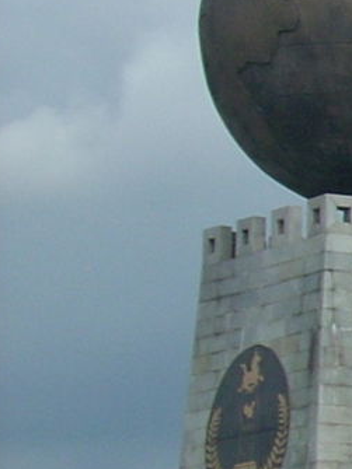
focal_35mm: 264
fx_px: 3582
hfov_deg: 5.1
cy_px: 295
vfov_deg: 7.5
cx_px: 1334
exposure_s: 1/386
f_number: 6.3
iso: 64
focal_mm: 7.6
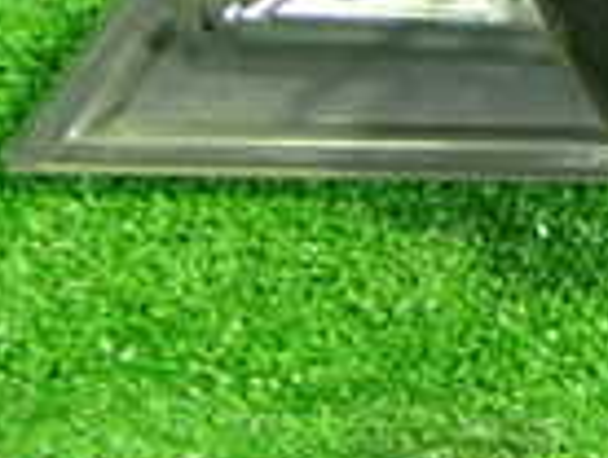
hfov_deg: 12.5
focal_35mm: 139
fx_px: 2446
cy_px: -458
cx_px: 1216
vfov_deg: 9.9
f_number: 2.4
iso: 800
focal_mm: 5.79
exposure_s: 1/20
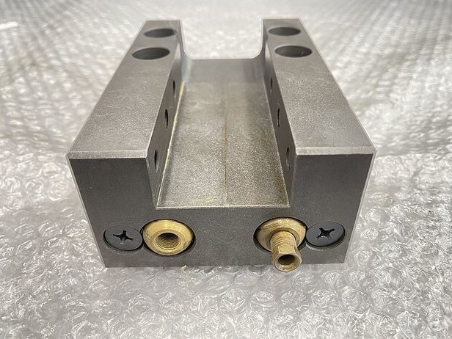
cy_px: 169
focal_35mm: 27
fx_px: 353
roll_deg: +1.2
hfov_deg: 65.3
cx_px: 233
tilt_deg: -38.6
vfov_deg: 51.4
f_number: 1.6
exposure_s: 1/60
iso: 400
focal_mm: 5.1
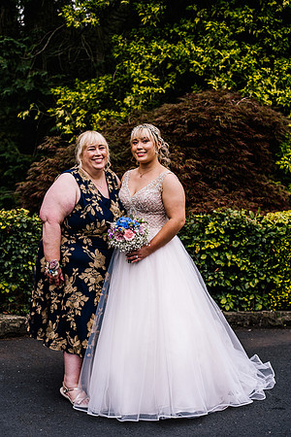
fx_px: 606
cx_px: 146
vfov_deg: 39.6
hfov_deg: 27.0
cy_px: 218
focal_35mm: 50
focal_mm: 50
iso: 160
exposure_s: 1/500
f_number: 4
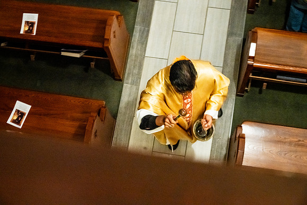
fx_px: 503
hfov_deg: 33.9
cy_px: 102
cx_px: 154
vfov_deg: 23.0
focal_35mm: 59
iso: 5000
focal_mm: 59
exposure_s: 1/60
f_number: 7.1
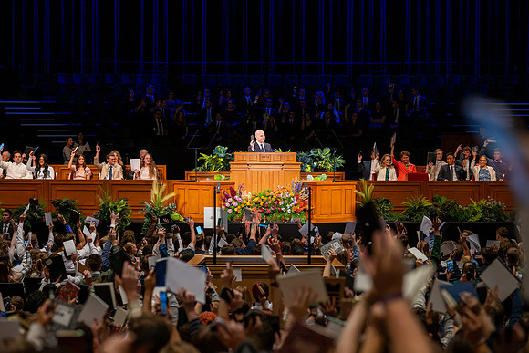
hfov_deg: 17.6
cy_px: 178
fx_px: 1705
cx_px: 264
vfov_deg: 11.8
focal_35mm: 116
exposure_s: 1/320
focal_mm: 115
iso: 1600
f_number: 4
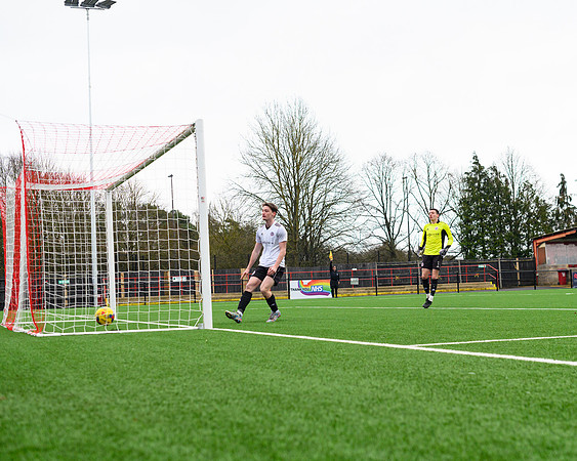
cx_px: 347
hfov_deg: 33.3
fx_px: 962
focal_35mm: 56
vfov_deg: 26.9
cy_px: 230
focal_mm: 50
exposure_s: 1/1250
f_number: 5
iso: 1000
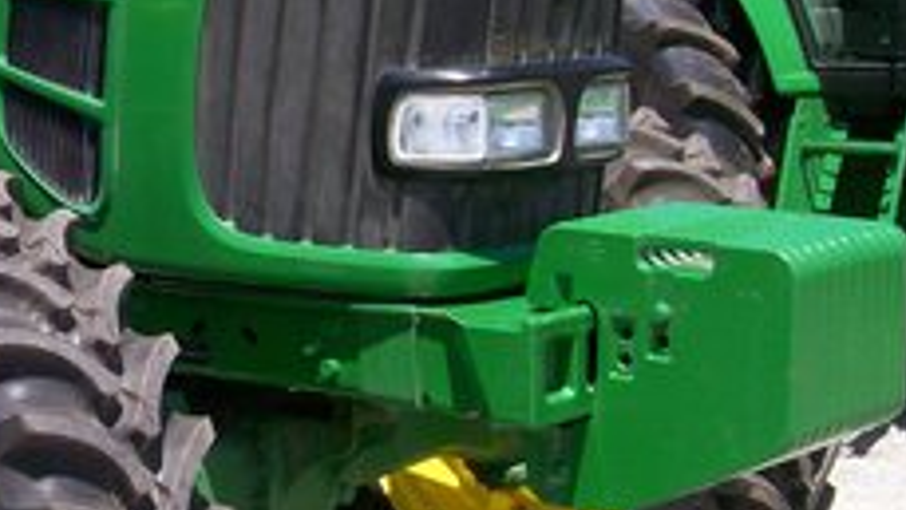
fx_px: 2235
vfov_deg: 13.0
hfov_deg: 22.1
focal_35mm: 93
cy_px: 217
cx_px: 4
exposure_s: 1/483
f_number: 4.8
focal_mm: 6
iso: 80
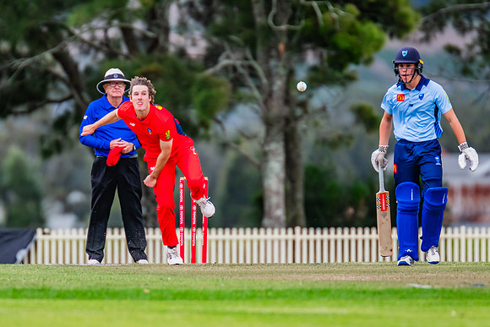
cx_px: 167
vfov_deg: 1.7
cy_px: 168
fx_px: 10906
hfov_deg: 2.6
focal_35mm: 801
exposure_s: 1/1600
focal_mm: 600
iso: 1100
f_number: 5.6
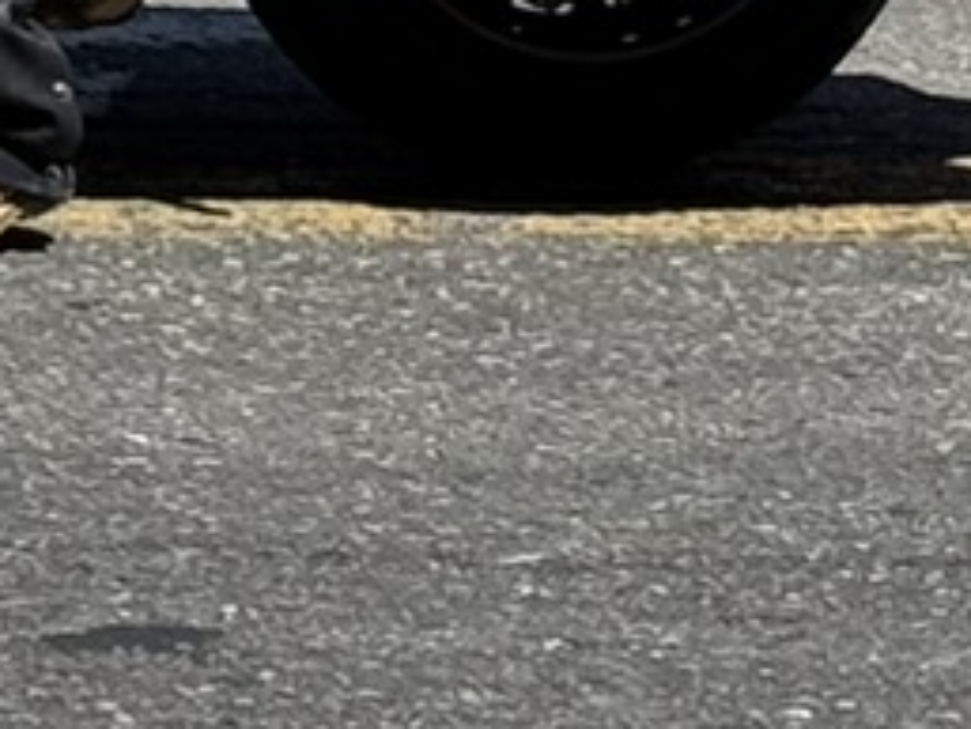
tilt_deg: -4.0
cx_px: -589
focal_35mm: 382
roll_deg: -2.3
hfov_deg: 5.1
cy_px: -1001
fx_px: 10720
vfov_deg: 3.8
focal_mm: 6.76
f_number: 1.78
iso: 64
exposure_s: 1/3891
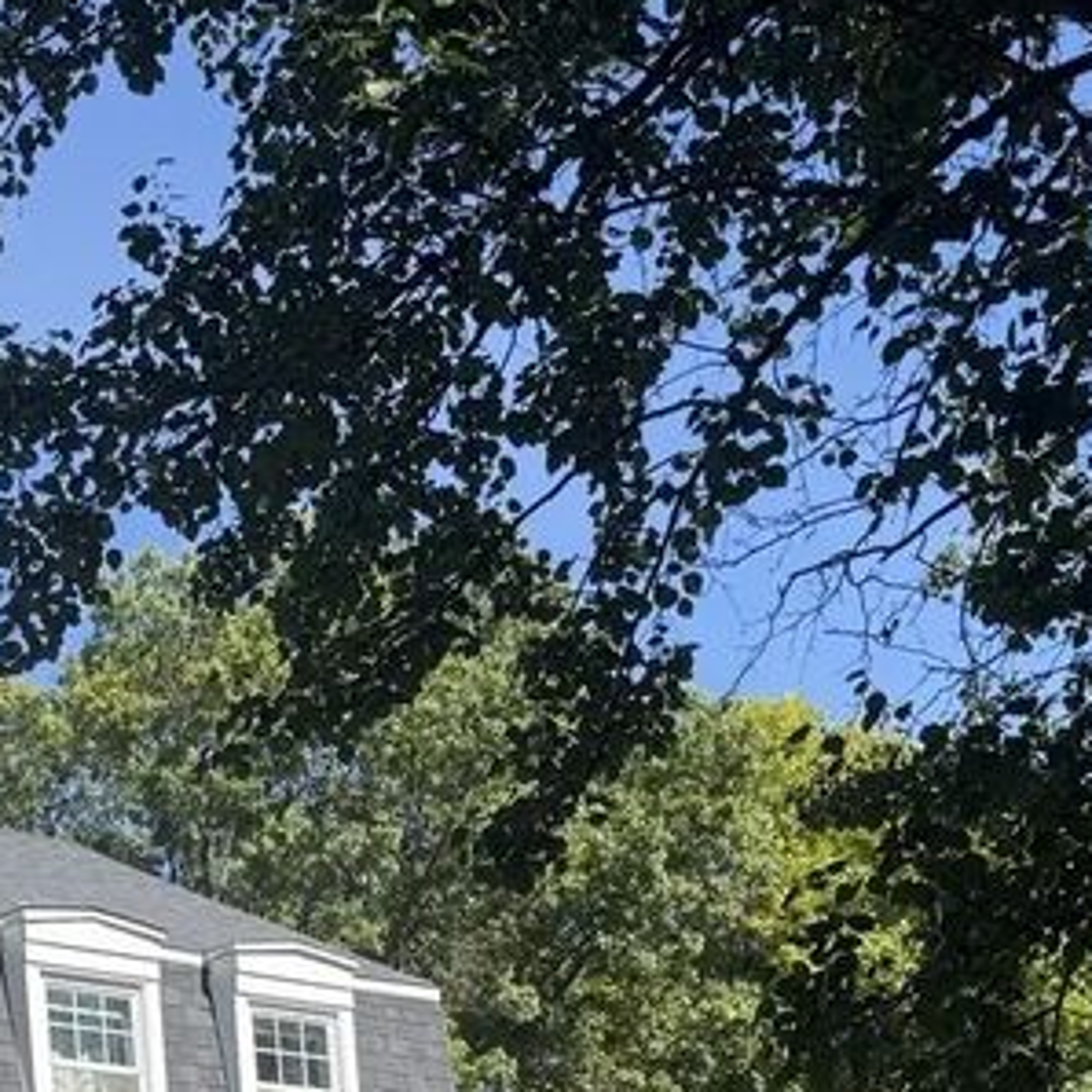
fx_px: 2605
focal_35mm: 73
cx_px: 81
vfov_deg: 21.6
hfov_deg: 23.0
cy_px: 1389
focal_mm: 6.76
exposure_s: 1/2232
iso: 100
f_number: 1.78
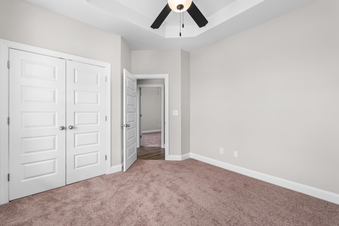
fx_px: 132
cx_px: 170
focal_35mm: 14
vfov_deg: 81.2
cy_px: 113
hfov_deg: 104.3
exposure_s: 1/15
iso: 640
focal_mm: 14
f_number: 9
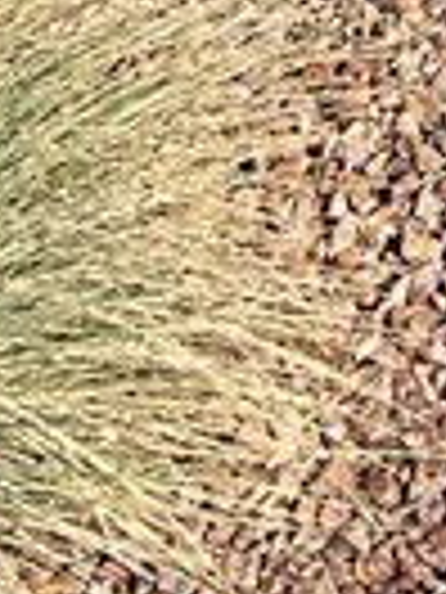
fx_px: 3453
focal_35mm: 201
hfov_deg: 7.2
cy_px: -801
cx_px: 725
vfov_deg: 8.9
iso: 50
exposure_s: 1/2762
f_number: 1.5
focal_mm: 5.7
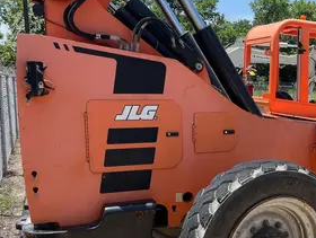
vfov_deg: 28.5
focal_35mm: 51
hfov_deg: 35.0
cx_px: 291
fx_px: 466
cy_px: 155
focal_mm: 5.1
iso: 50
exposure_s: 1/2463
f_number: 1.6
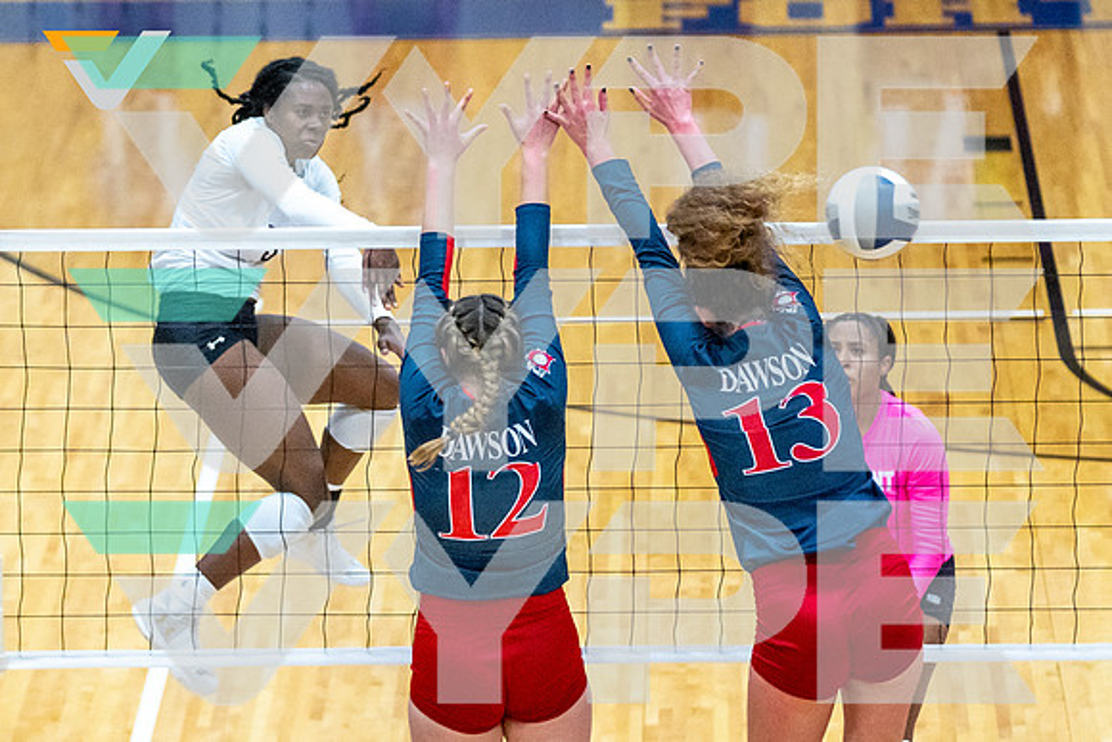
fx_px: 7749
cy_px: 285
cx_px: 290
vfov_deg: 5.5
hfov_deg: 8.2
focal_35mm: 251
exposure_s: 1/1600
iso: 2000
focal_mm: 125
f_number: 2.8
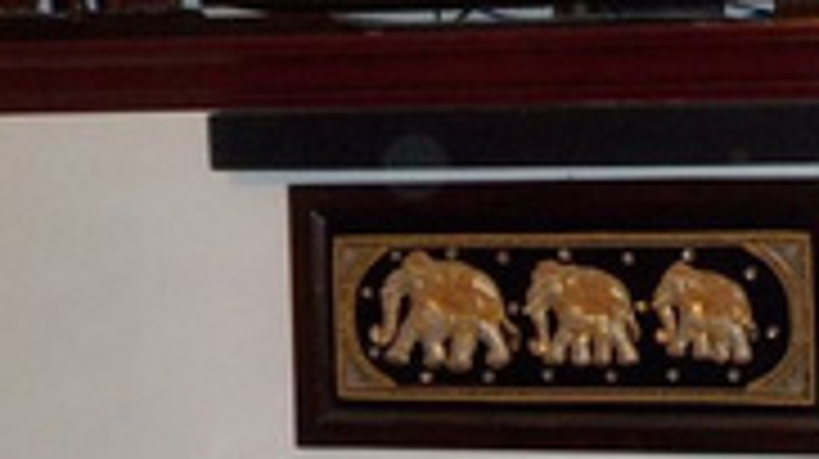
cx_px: 742
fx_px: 2495
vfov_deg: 10.5
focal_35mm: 115
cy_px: 216
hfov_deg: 18.3
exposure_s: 1/30
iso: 200
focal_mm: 4.1
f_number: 3.3
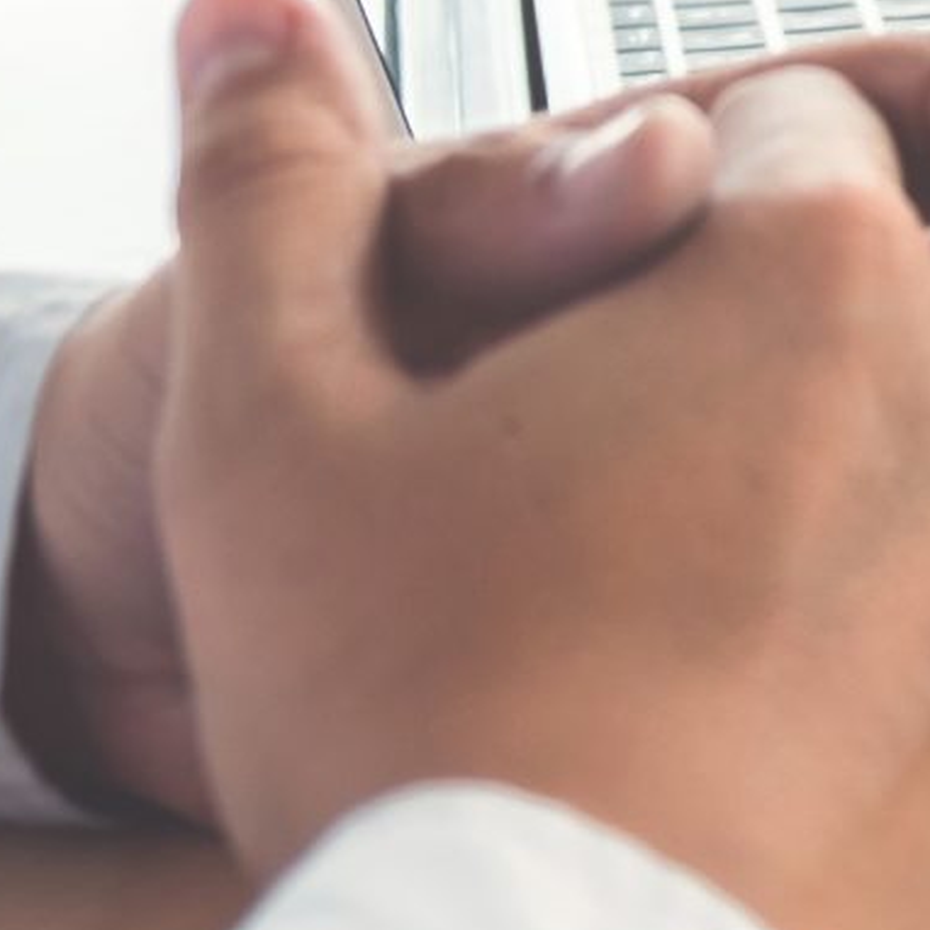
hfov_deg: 9.4
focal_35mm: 164
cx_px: 2264
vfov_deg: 10.5
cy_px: -177
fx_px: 4985
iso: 400
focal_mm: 24.3
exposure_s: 1/250
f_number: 3.2
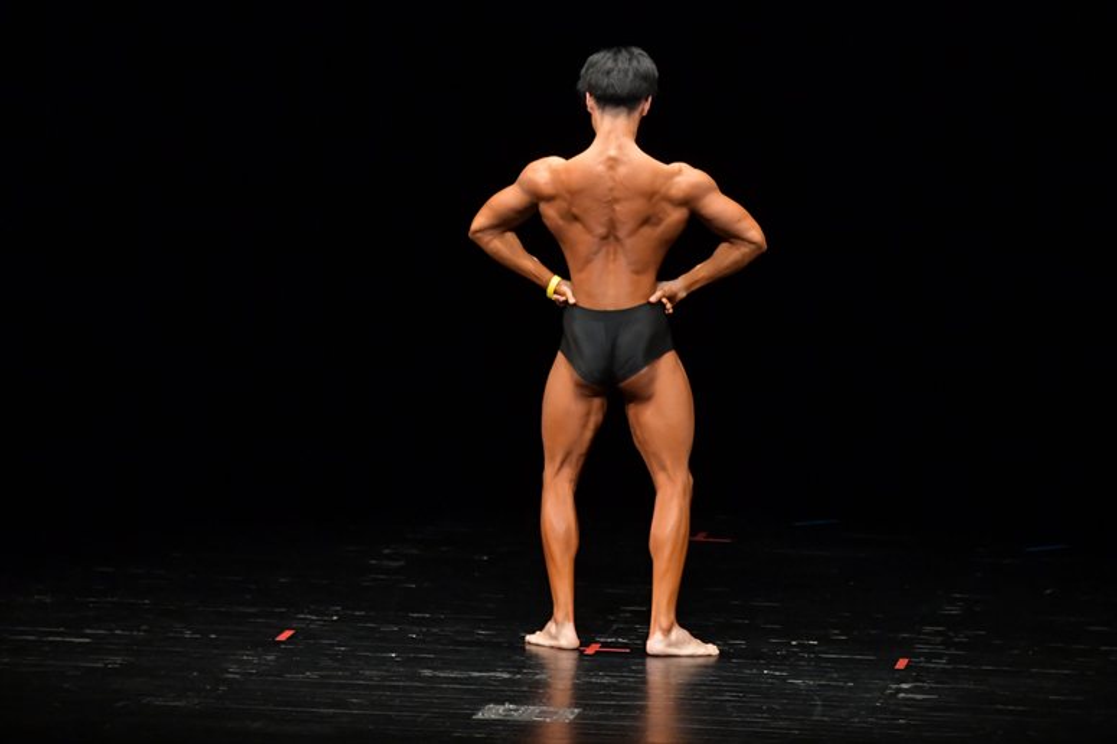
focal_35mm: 270
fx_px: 8374
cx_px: 558
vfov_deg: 5.1
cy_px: 372
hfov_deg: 7.6
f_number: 5.6
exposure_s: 1/400
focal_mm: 180
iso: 4000
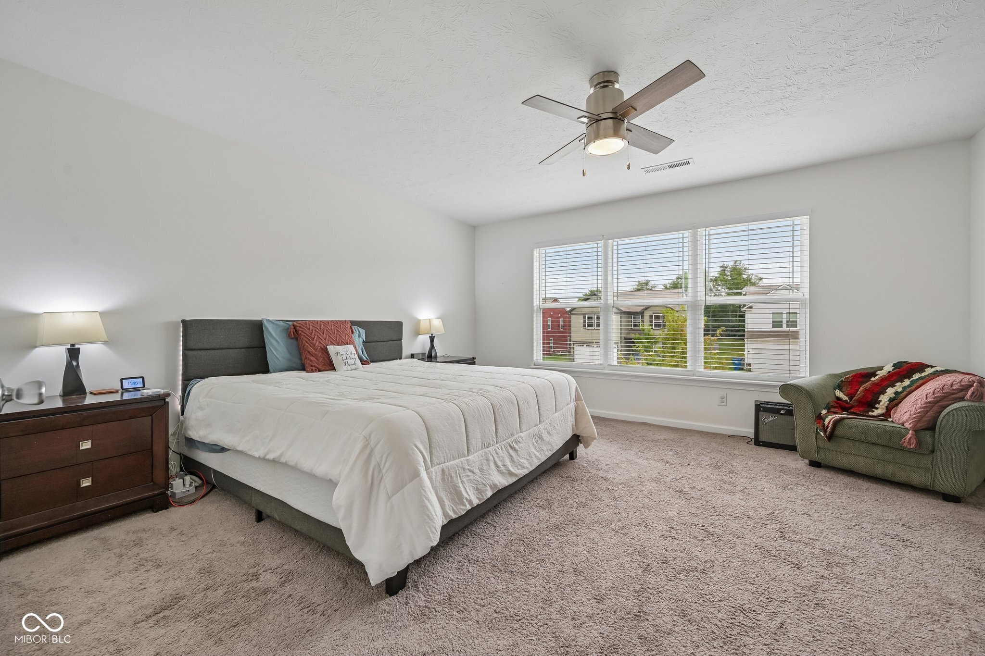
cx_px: 492
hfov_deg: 104.3
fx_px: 383
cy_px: 328
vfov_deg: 81.2
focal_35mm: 14
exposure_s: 1/25
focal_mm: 14
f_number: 8
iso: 100
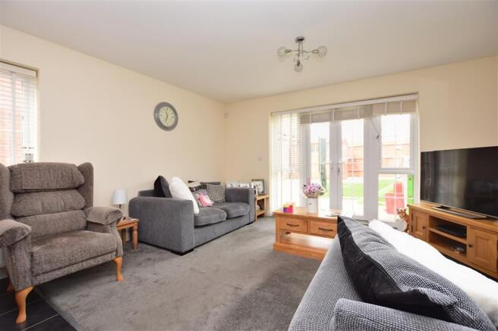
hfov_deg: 100.4
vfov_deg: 77.3
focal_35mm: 15
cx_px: 249
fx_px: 207
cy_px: 166
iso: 320
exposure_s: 1/60
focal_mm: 10
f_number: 5.6
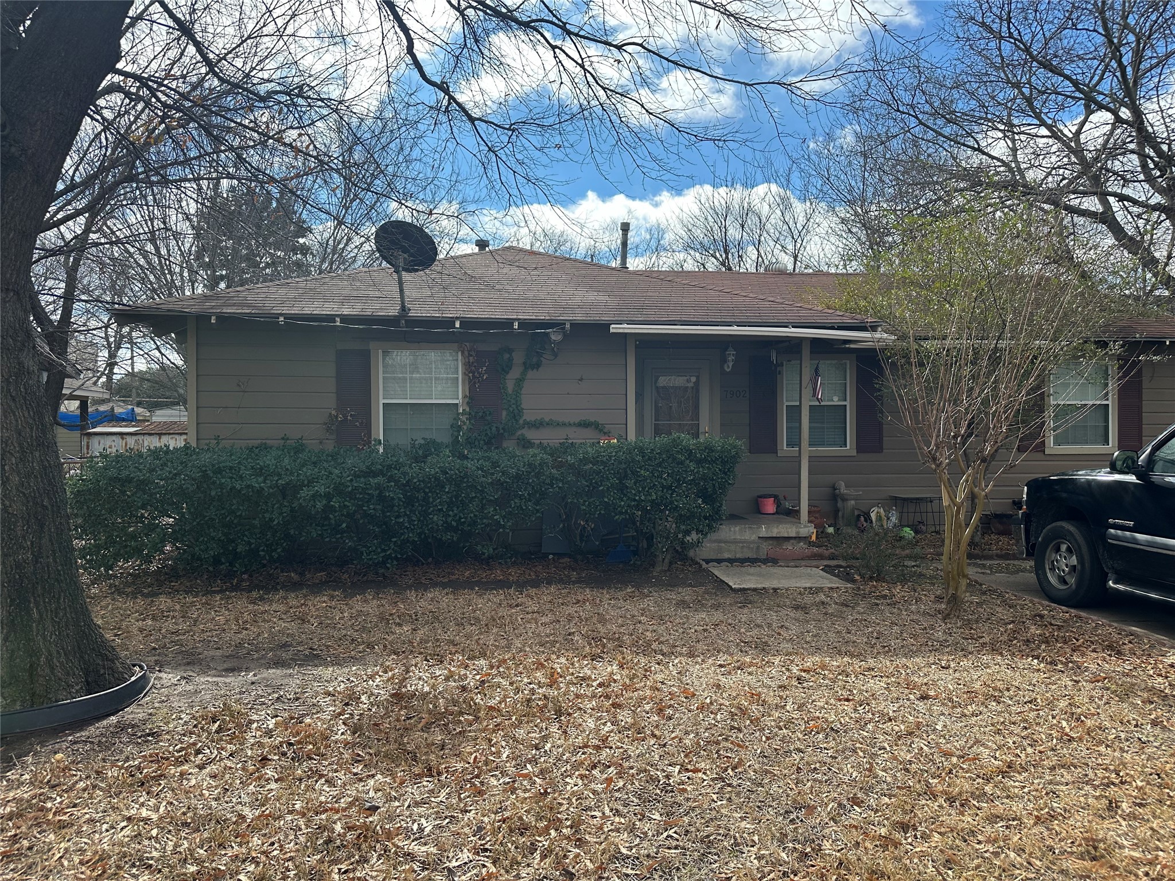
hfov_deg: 71.6
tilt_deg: -1.1
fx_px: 815
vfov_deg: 56.8
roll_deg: +0.5
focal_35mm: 24
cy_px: 440
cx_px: 588
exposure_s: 1/2967
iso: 80
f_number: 1.78
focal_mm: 6.86
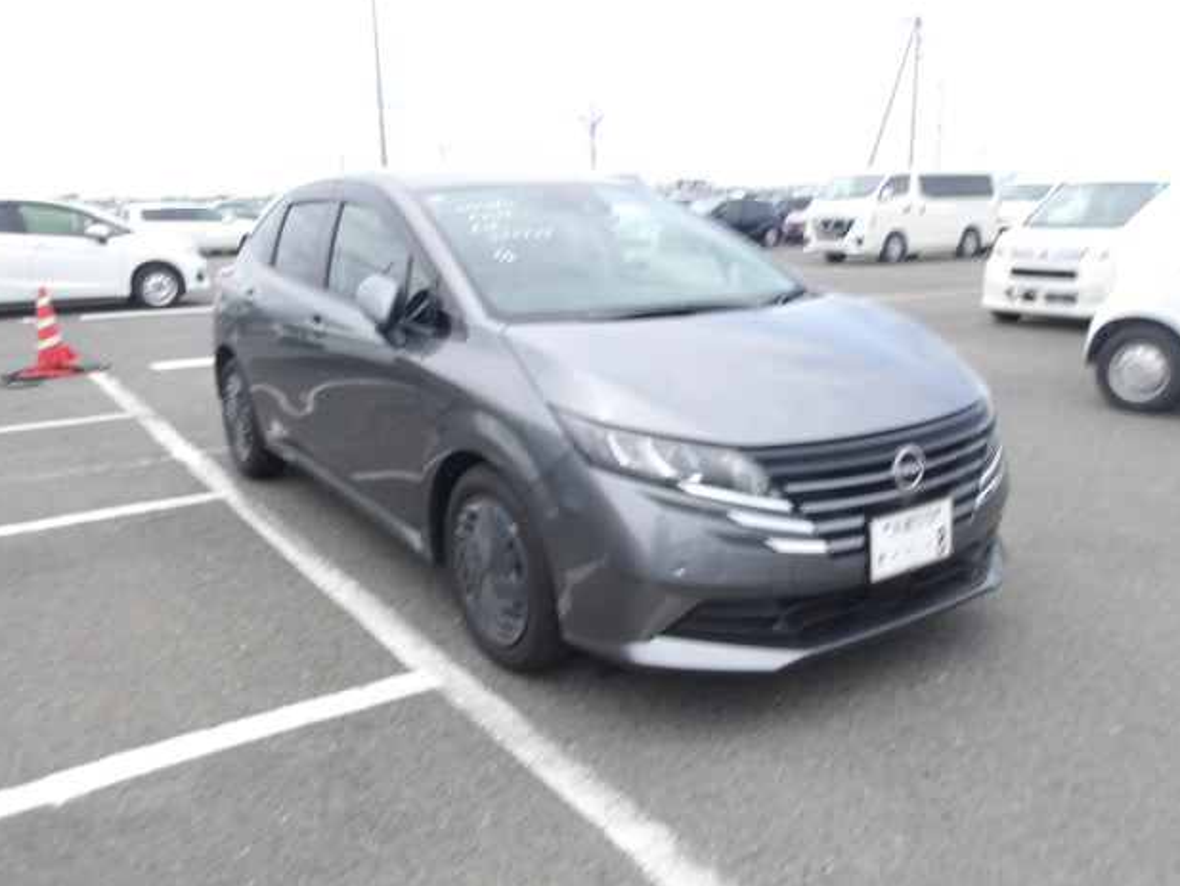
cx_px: 589
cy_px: 446
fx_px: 955
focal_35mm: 28
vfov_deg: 49.8
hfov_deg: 63.4
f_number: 10.4
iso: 100
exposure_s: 1/60
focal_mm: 4.9
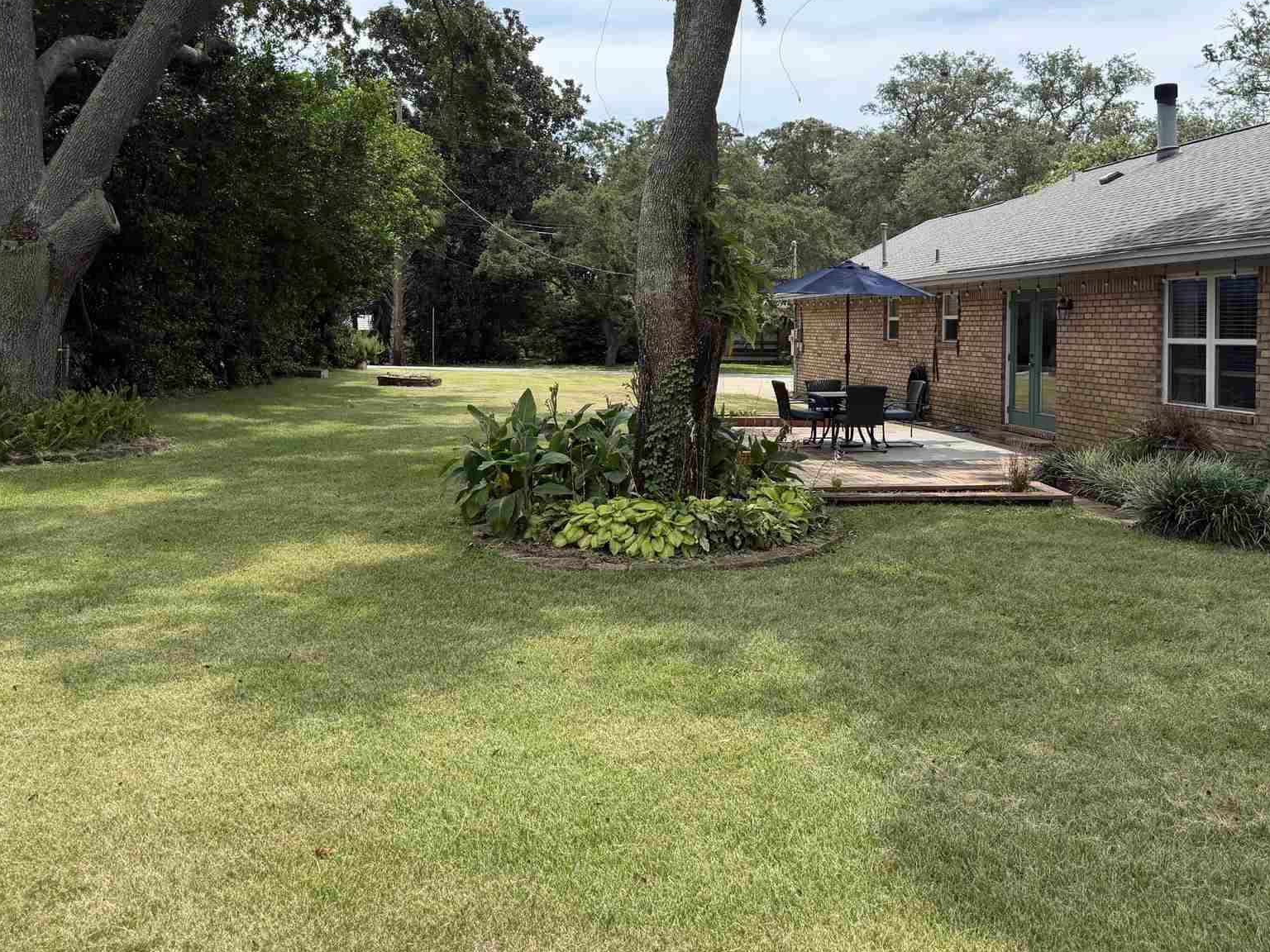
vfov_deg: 43.6
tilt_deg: +0.0
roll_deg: -0.7
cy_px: 319
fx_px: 1174
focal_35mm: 32
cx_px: 764
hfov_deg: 56.4
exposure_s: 1/4167
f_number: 1.78
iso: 100
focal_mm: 6.76
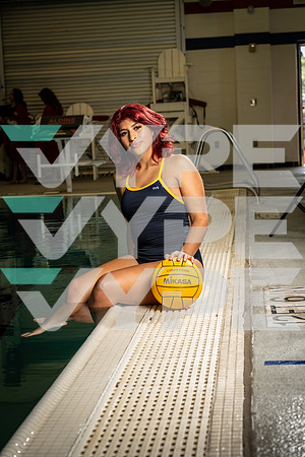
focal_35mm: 70
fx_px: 890
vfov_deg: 28.8
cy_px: 228
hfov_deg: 19.5
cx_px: 152
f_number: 5.6
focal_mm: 70
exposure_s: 1/250
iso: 640
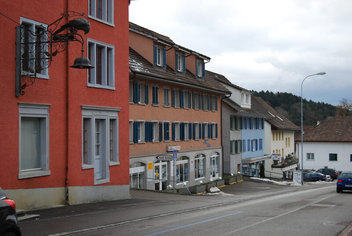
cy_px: 118
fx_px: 588
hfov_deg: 33.4
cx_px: 176
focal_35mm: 60
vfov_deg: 22.7
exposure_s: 1/80
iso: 200
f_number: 5
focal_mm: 40
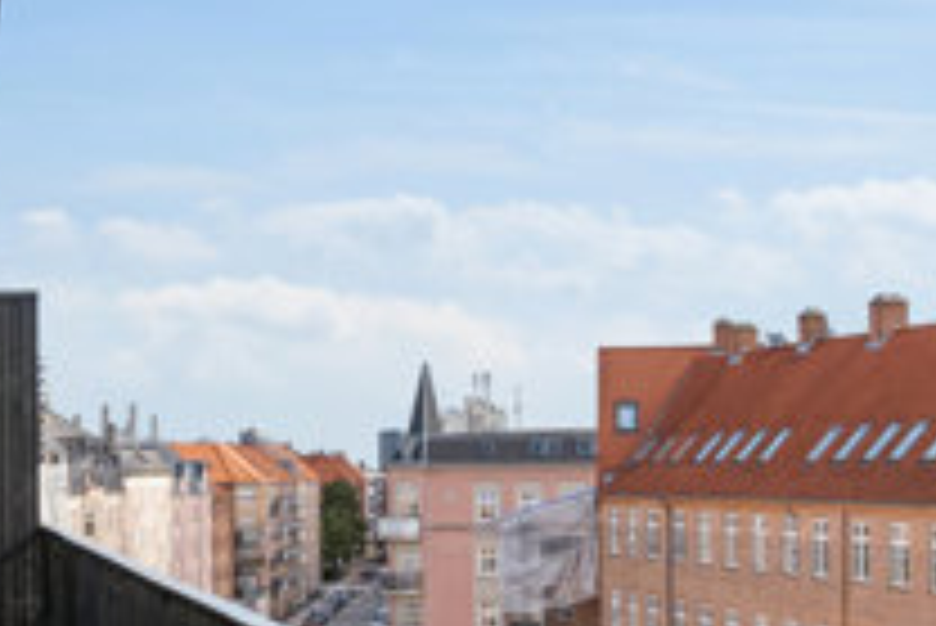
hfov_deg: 26.9
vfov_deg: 18.1
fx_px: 1949
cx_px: 324
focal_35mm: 75
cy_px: 462
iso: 200
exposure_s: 1/500
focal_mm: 13
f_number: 8
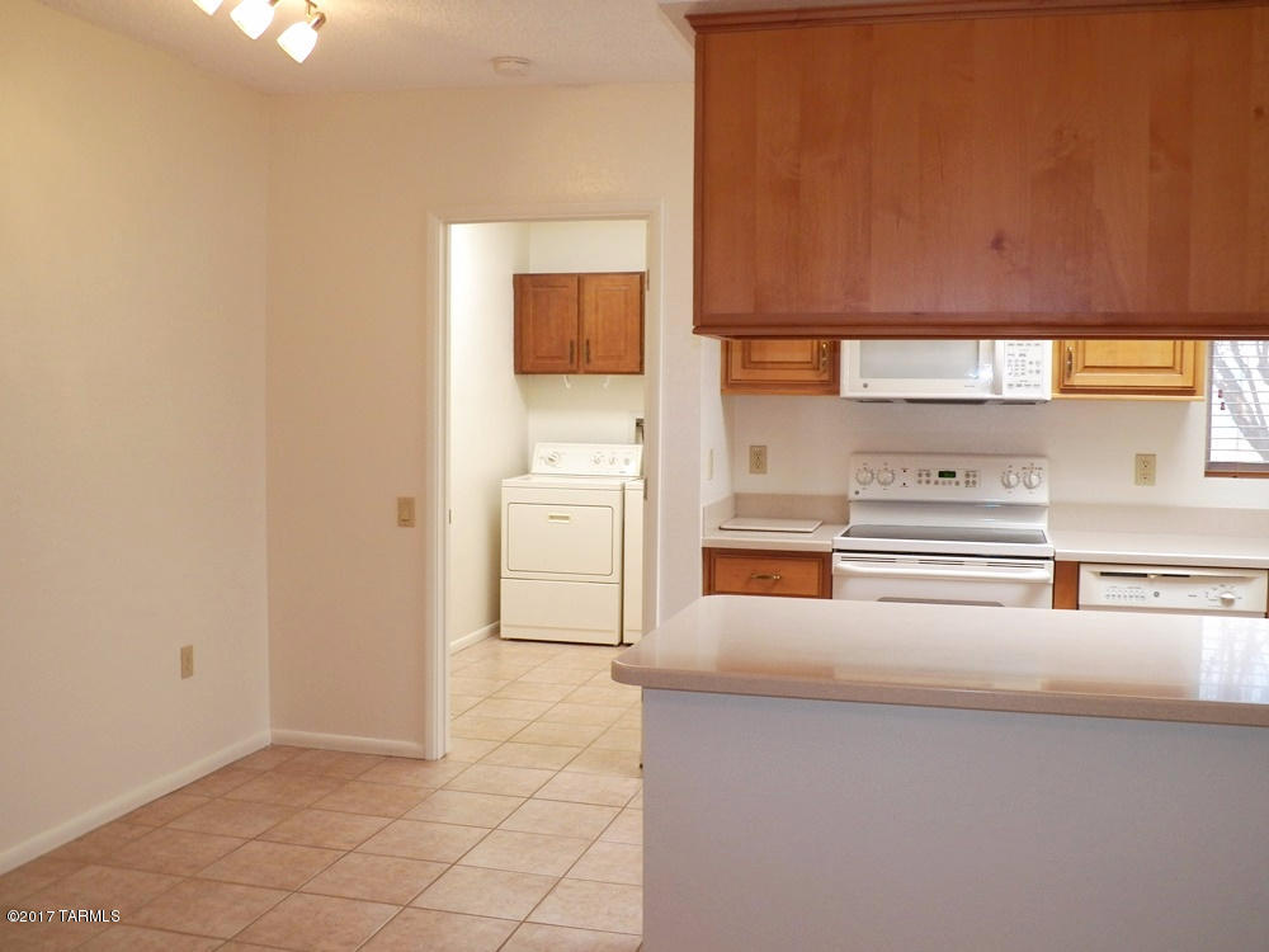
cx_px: 634
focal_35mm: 35
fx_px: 1283
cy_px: 476
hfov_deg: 52.6
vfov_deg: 40.7
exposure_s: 1/60
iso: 125
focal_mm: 6.3
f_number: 2.8
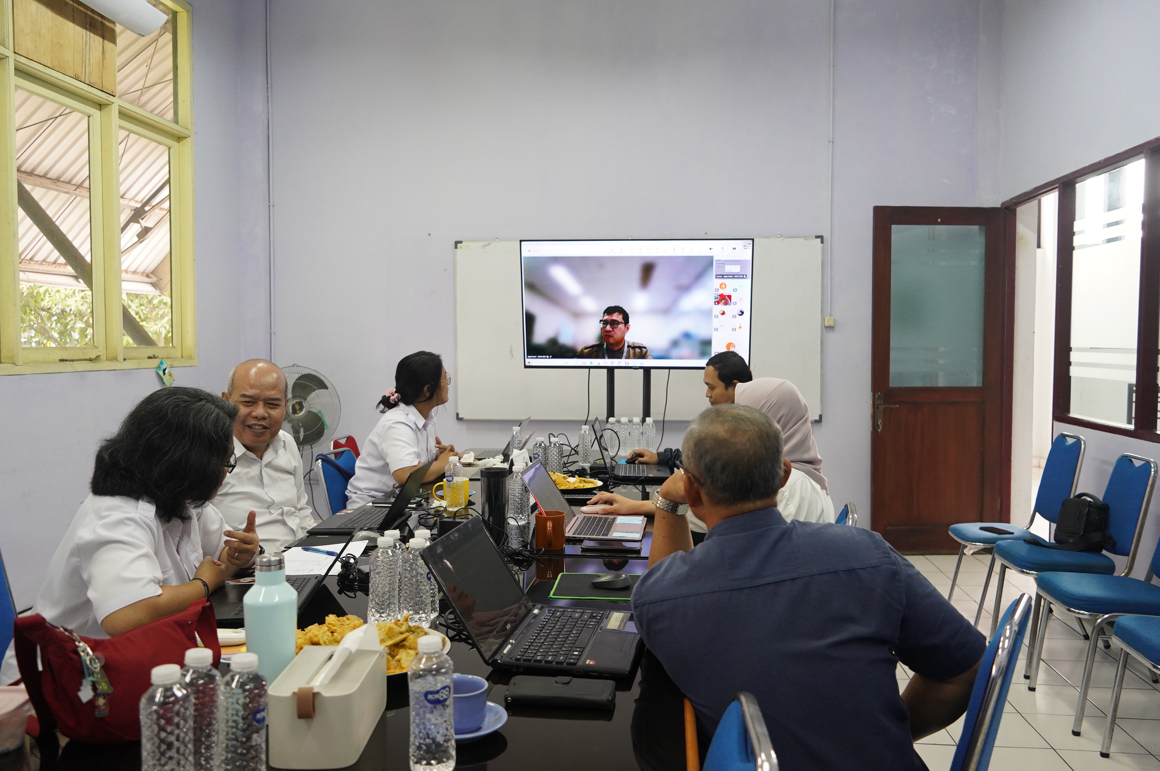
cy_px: 386
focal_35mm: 29
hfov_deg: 63.7
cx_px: 580
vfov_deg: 44.9
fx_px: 934
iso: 3200
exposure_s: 1/320
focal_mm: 29
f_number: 4
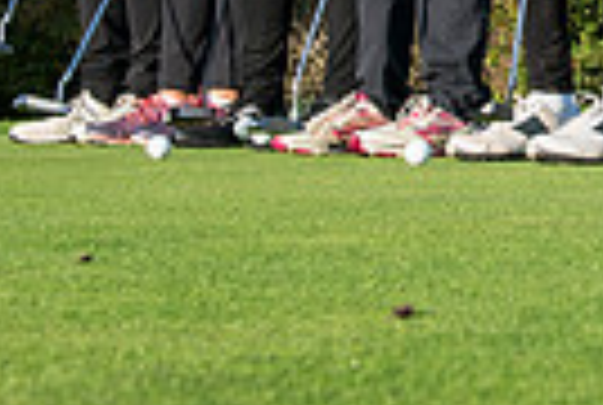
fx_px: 2753
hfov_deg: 11.9
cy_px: -452
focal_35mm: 164
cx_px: 918
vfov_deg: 8.0
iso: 200
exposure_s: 1/200
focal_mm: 38
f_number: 7.1
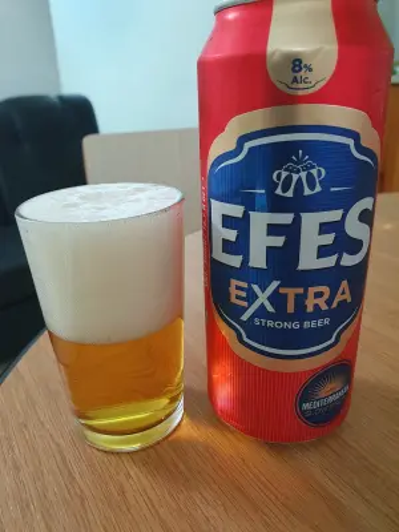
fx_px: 400
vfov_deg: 67.3
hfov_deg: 53.1
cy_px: 266
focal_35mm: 26
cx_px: 200
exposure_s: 1/50
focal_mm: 4.32
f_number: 2.4
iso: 400
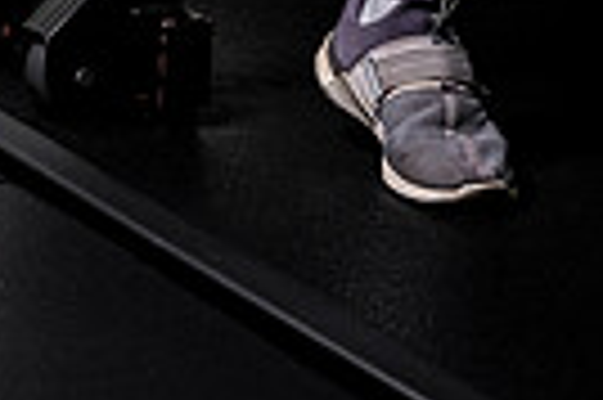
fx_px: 3145
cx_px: 68
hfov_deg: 10.9
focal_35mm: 188
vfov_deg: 6.9
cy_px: -526
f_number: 8
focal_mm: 56
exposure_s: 1/320
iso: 100
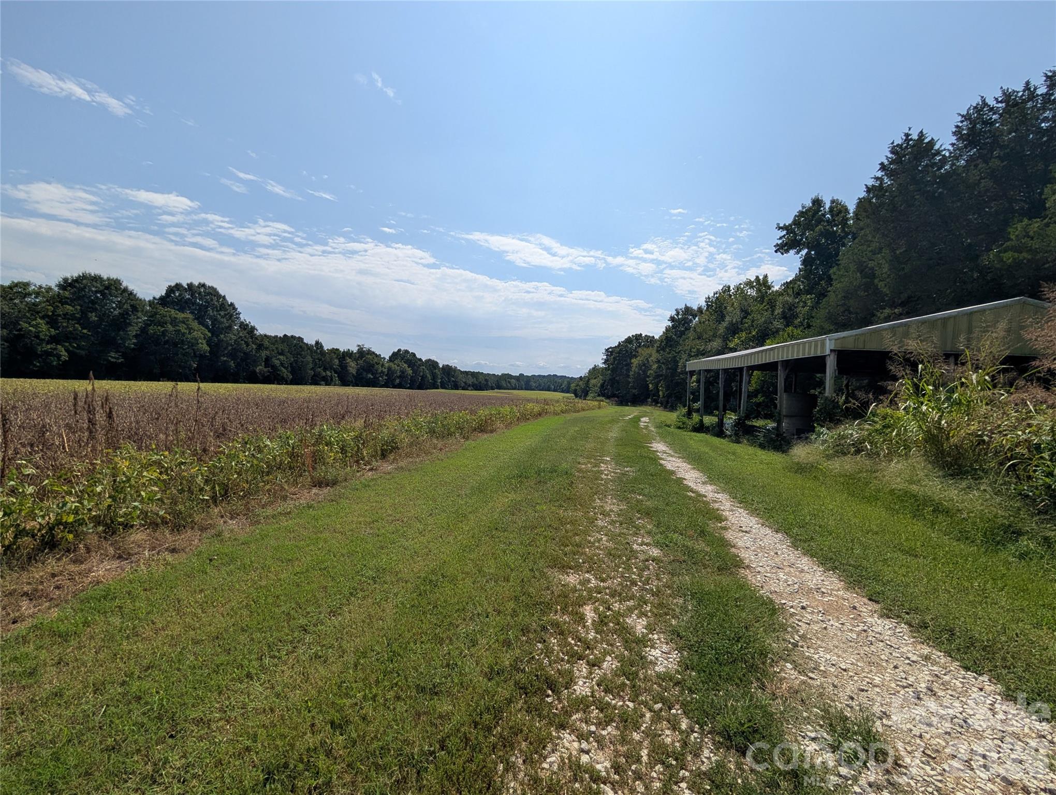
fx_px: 367
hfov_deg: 110.5
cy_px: 398
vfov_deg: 94.6
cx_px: 528
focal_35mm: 12
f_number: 1.7
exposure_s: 1/5848
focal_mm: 2.02
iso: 55
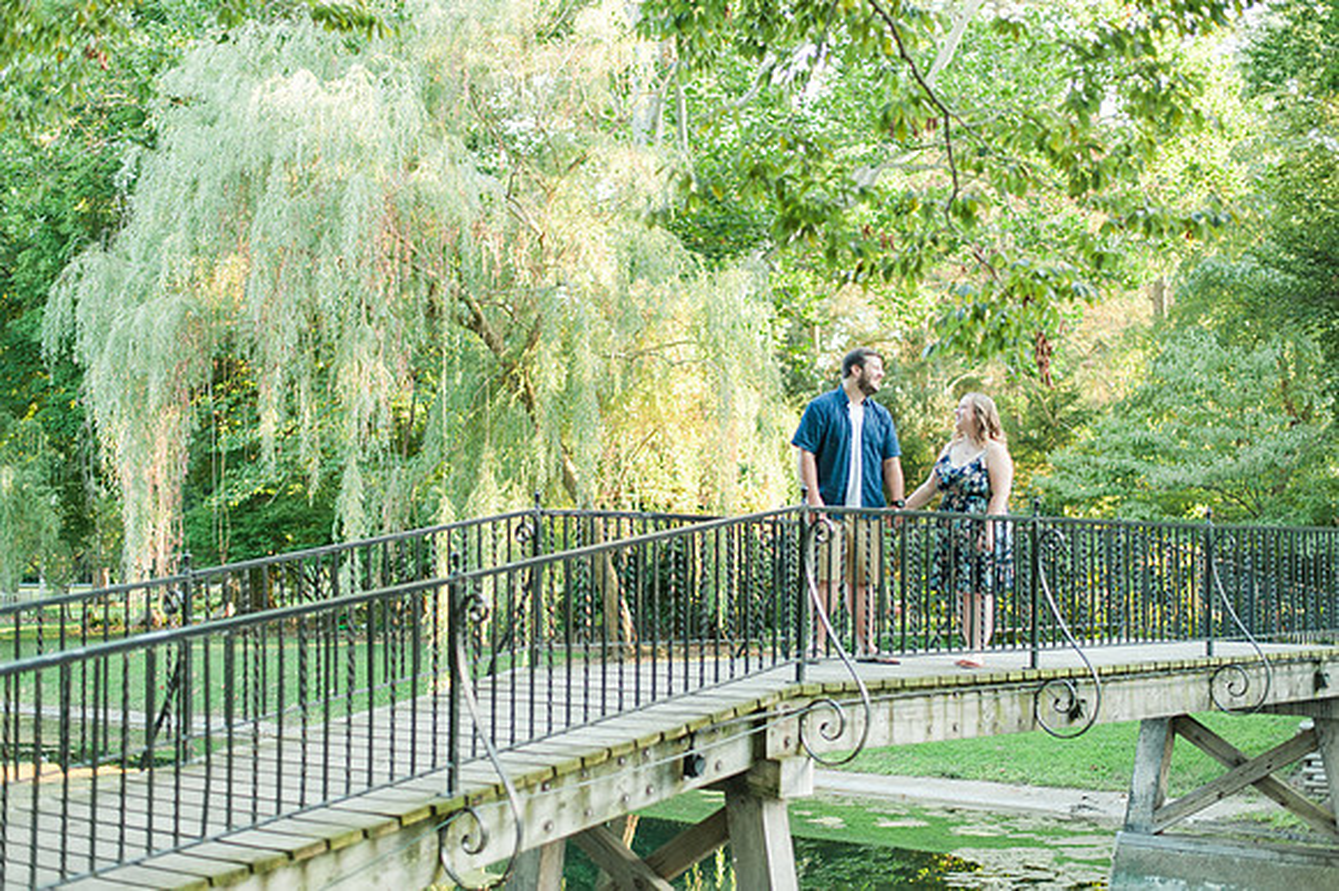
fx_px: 1859
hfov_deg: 39.6
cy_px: 446
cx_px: 670
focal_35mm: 50
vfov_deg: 27.0
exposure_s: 1/500
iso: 640
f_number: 1.8
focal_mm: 50
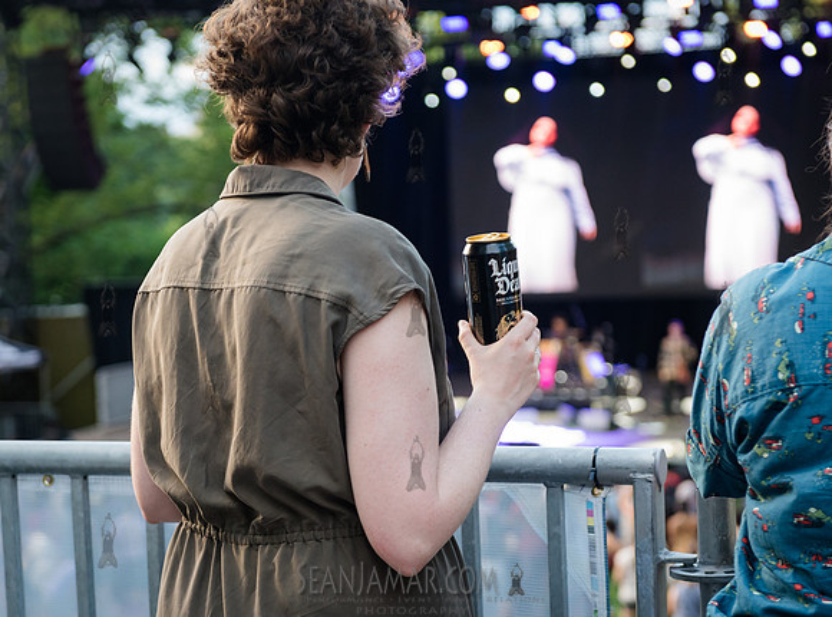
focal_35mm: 84
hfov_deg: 23.4
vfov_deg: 17.4
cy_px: 345
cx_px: 386
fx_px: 2010
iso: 1000
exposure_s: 1/160
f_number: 3.5
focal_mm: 70
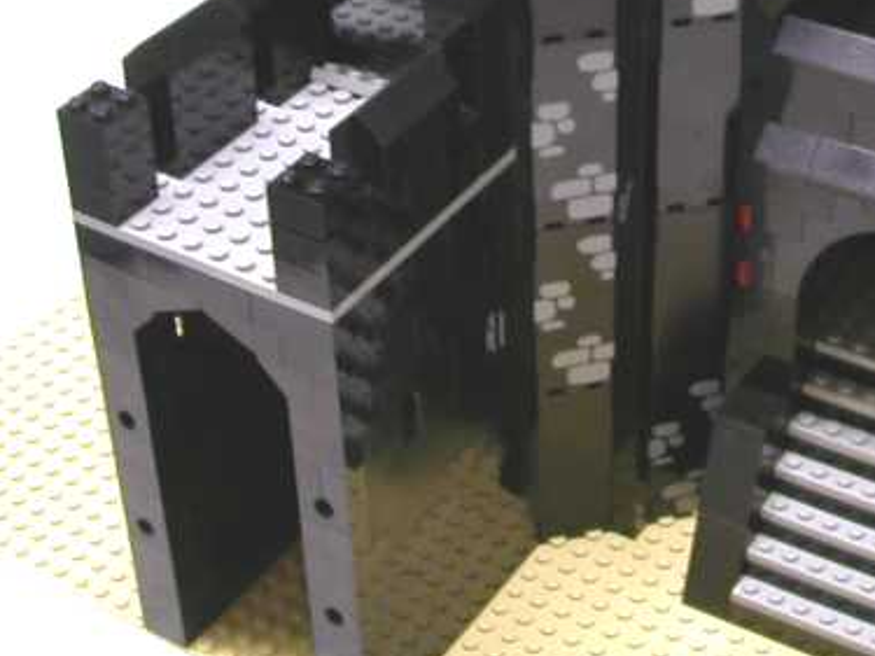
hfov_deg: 24.5
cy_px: 103
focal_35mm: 79
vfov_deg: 18.4
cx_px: 614
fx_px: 1996
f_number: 2.7
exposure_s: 1/8.6
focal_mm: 5.6
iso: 100
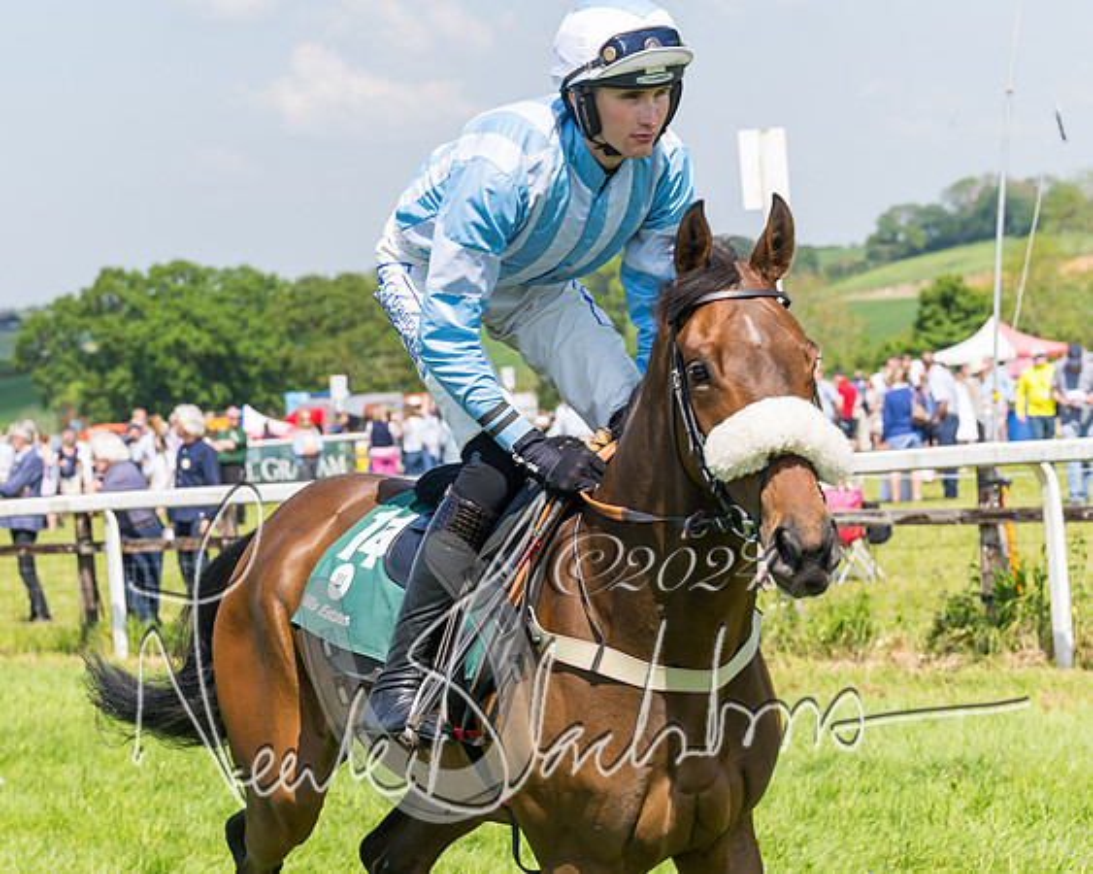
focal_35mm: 118
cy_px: 438
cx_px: 490
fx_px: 3830
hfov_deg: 16.2
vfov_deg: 13.0
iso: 200
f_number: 5
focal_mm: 70
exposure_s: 1/1250
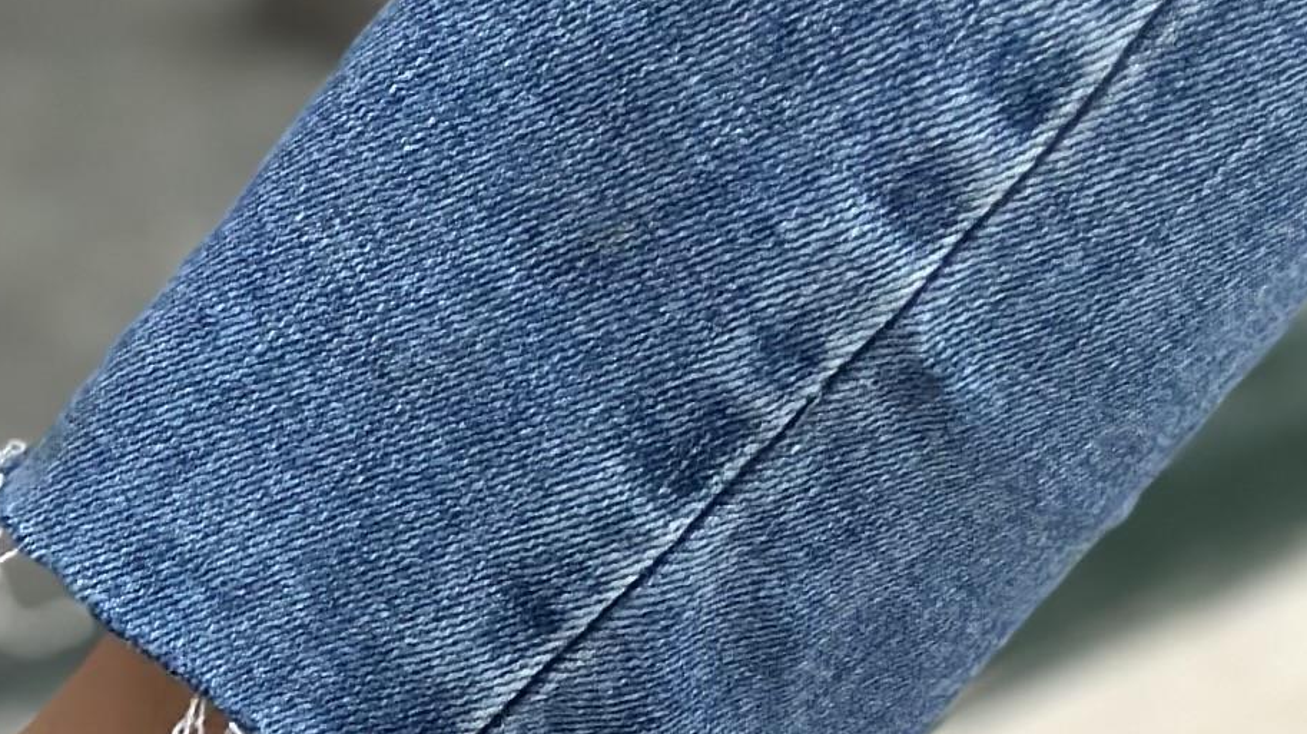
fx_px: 8004
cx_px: -601
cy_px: 1432
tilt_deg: -32.8
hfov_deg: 9.1
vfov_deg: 5.2
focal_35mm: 231
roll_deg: +2.5
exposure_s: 1/421
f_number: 1.78
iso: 80
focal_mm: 6.86
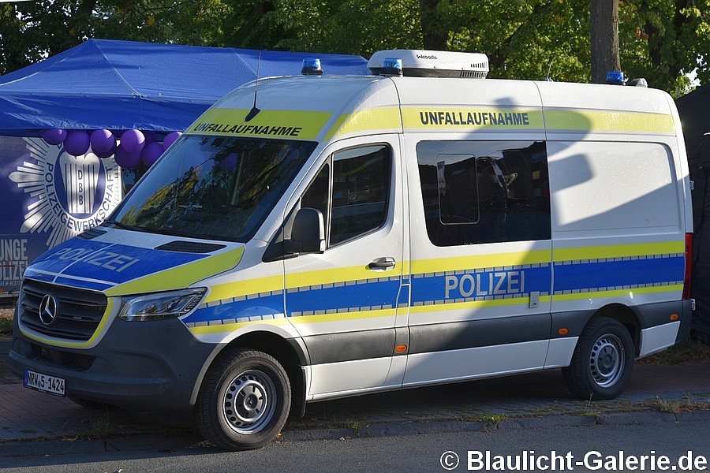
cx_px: 355
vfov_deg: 17.5
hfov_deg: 26.0
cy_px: 236
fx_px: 1538
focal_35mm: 78
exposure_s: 1/250
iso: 220
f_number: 8
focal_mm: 78
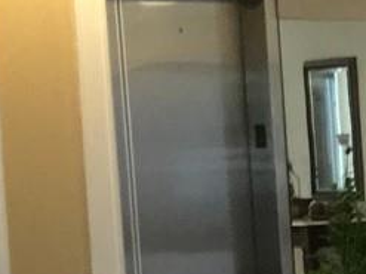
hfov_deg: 9.4
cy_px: 308
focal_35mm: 188
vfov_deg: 7.8
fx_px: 1987
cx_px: 889
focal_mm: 4.15
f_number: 2.2
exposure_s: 1/15
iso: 200
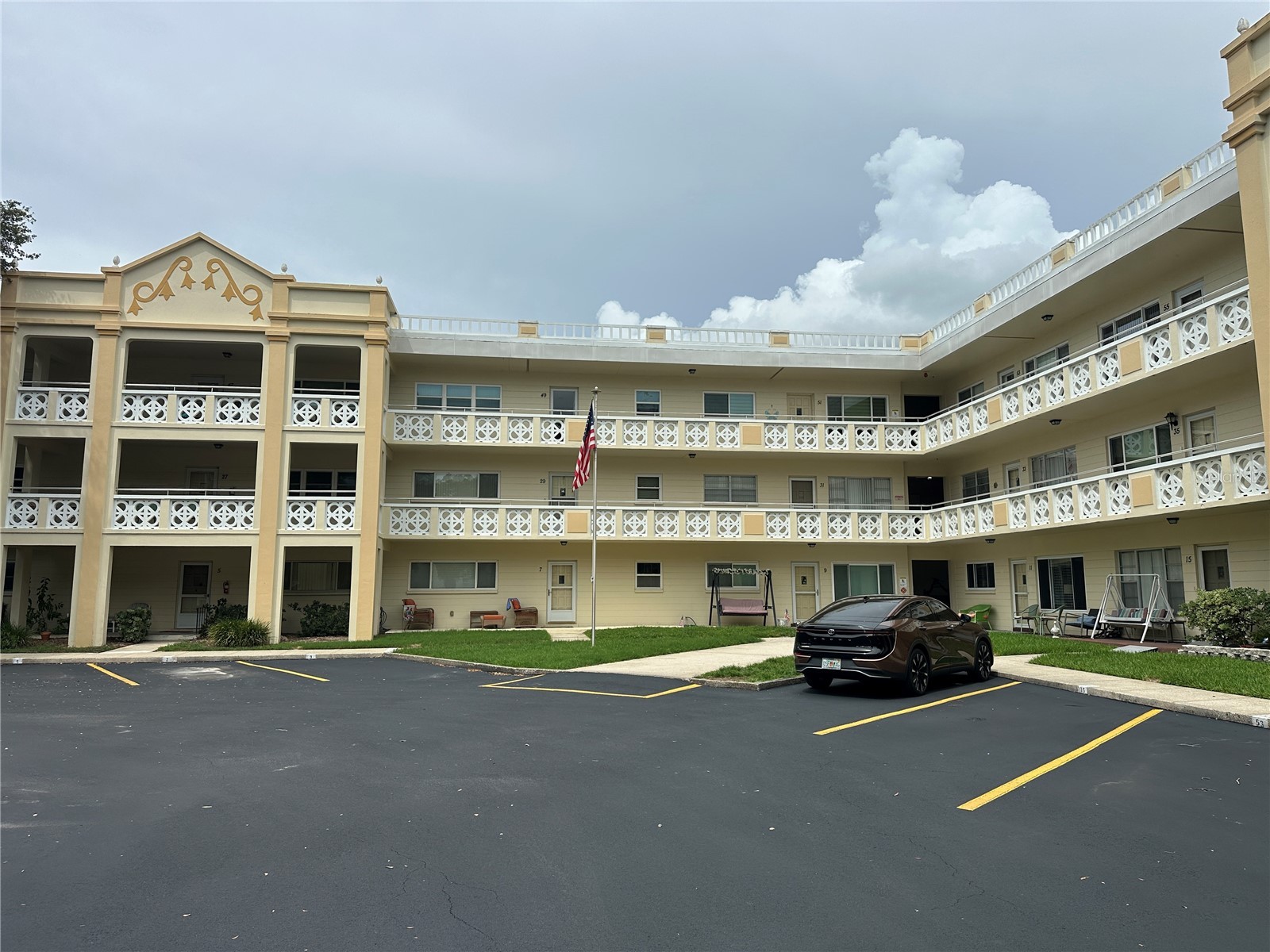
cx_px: 635
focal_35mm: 24
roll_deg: +0.1
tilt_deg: +7.0
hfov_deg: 71.6
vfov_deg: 56.8
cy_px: 476
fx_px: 881
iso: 80
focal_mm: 6.86
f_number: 1.78
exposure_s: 1/6623
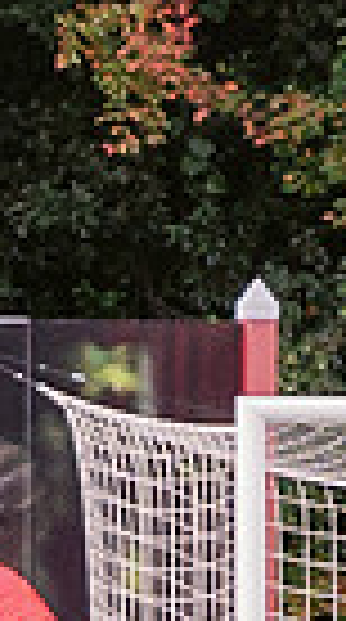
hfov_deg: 0.9
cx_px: 1196
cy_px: 215
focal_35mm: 1288
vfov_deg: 1.7
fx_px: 21137
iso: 640
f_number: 3.2
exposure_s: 1/125
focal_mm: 90
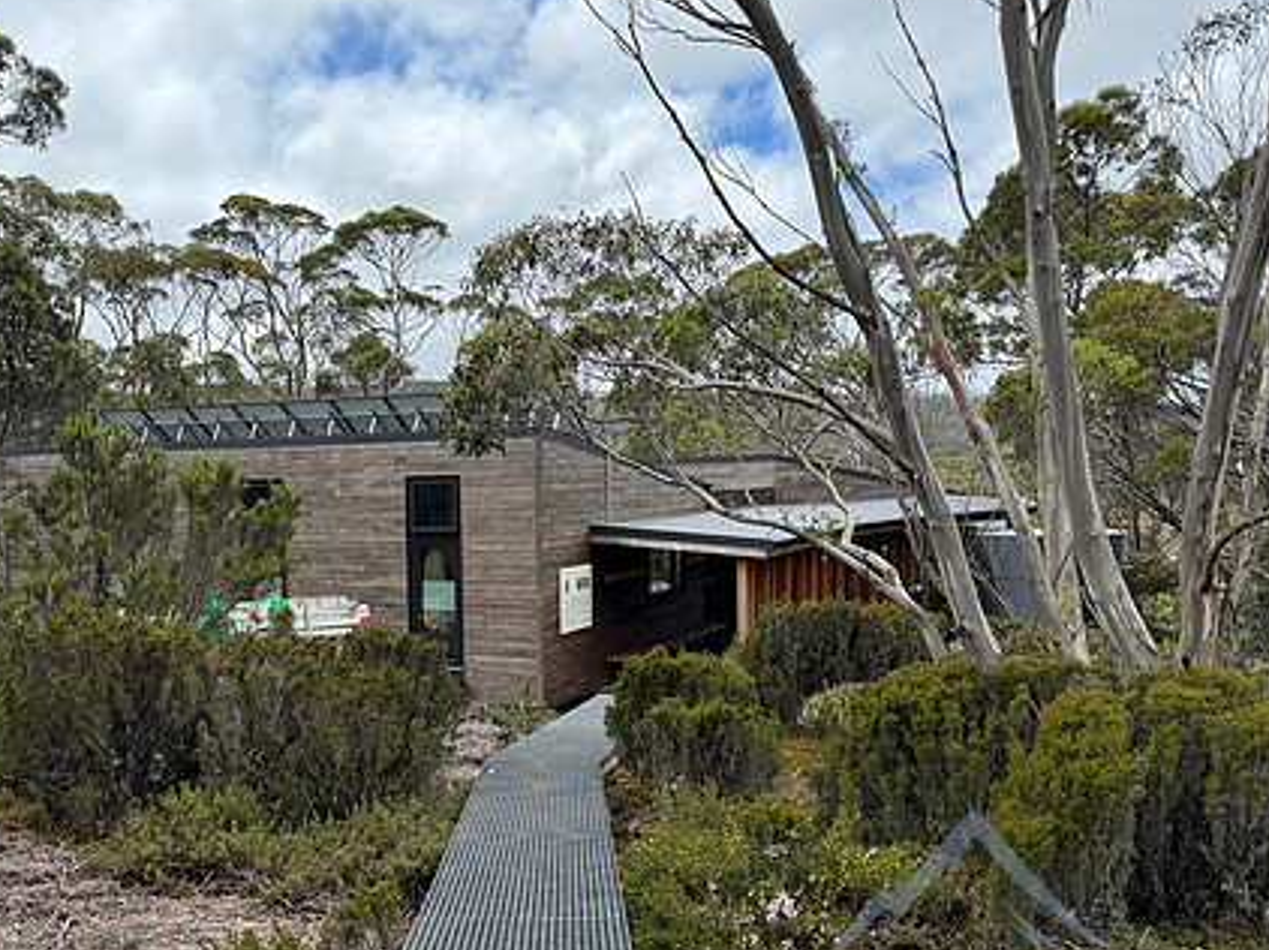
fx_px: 1209
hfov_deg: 54.5
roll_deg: +0.9
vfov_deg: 42.7
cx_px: 442
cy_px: 561
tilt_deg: -6.3
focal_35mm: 33
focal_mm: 6.86
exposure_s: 1/2331
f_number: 1.78
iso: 80
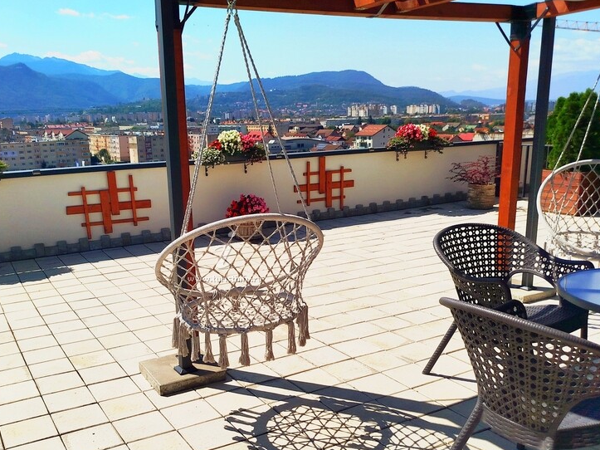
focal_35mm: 34
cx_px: 240
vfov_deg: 41.6
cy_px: 271
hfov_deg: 53.6
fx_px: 589
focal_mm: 5.31
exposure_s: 1/3637
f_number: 1.7
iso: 50
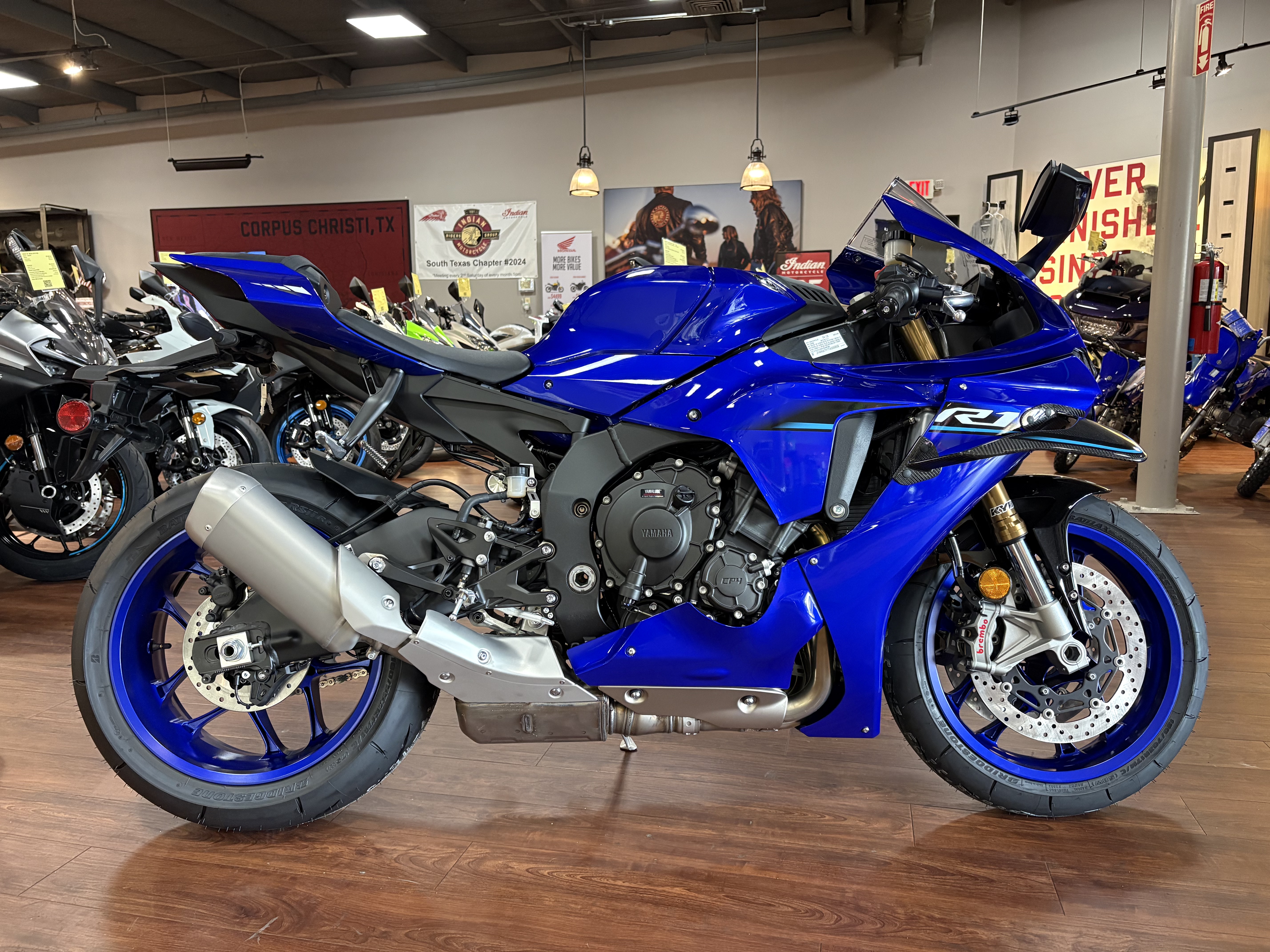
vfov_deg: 53.1
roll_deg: +0.7
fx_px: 954
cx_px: 635
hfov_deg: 67.3
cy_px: 476
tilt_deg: -8.2
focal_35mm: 26
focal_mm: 5.96
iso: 500
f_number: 1.6
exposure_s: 1/60
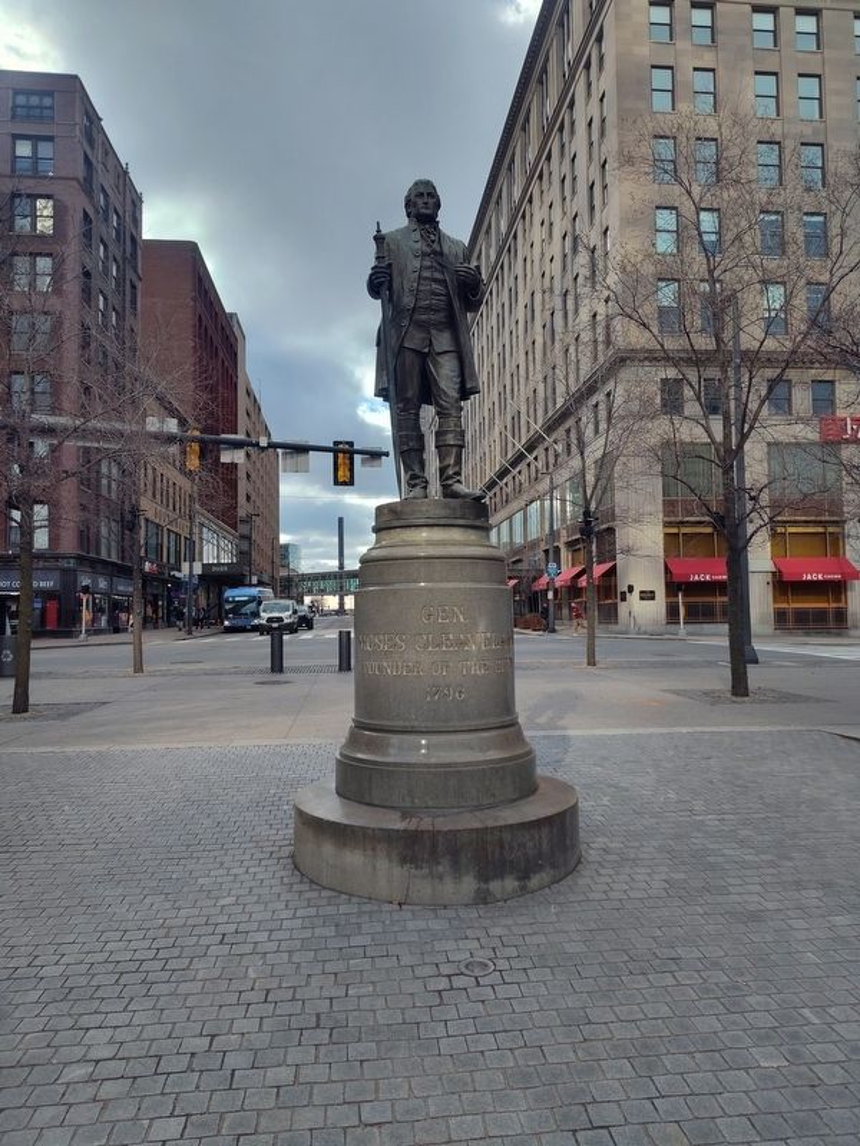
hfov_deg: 58.9
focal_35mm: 23
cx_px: 430
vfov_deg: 73.9
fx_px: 762
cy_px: 573
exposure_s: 1/1089
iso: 100
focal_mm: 5.56
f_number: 1.8
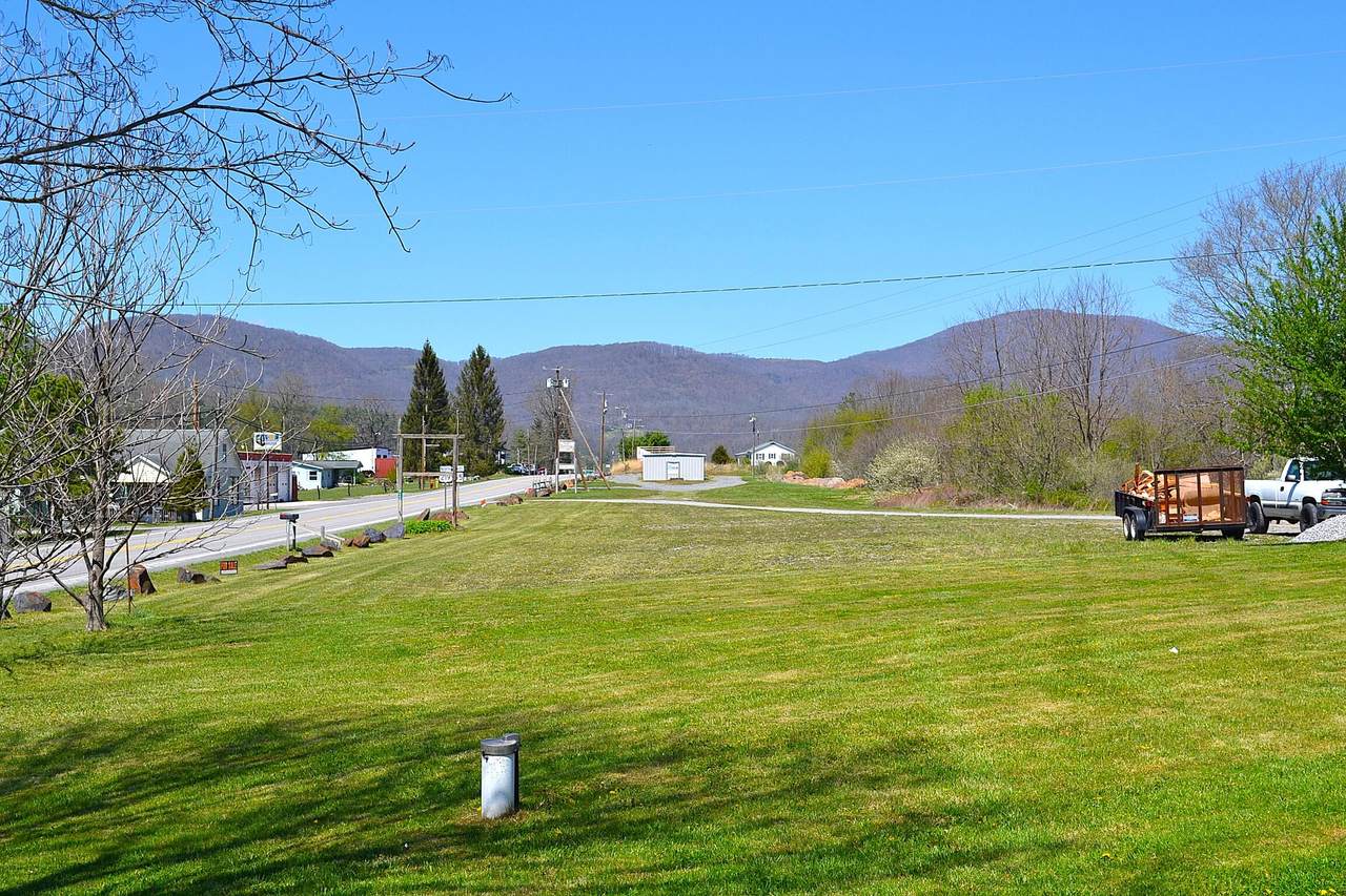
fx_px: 1682
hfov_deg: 43.6
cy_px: 448
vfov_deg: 29.9
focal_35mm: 45
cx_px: 673
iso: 100
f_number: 9
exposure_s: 1/320
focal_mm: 30
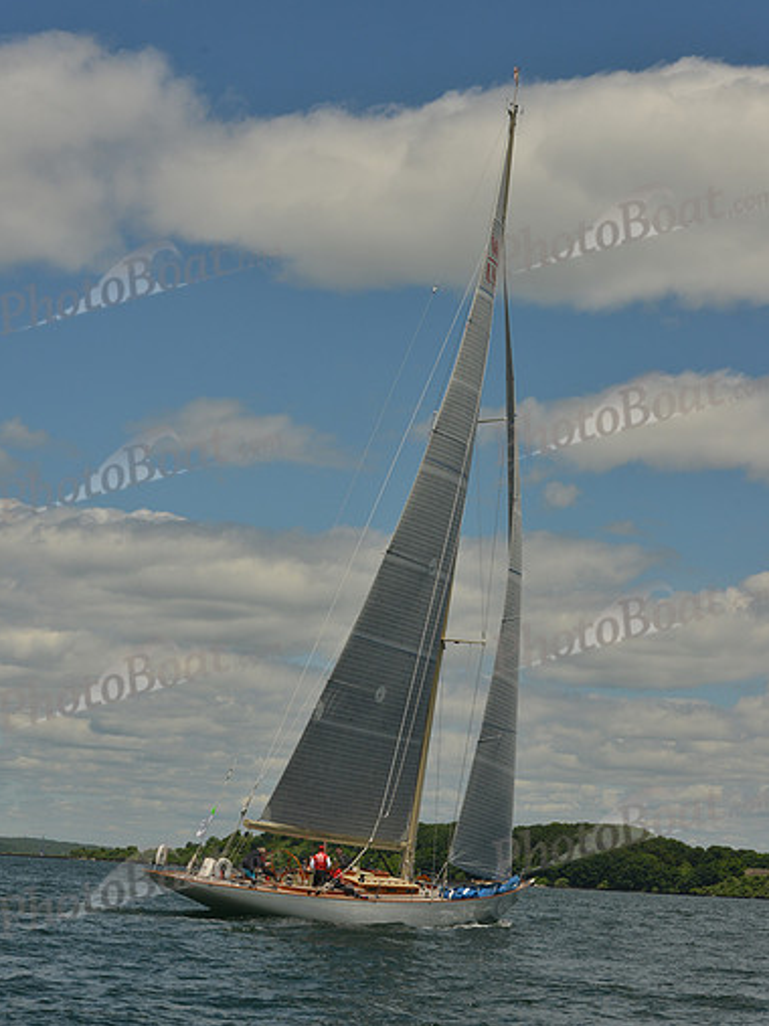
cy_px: 546
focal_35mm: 77
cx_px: 388
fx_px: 2282
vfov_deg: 25.3
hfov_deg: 19.1
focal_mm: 70
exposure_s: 1/800
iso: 400
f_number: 9
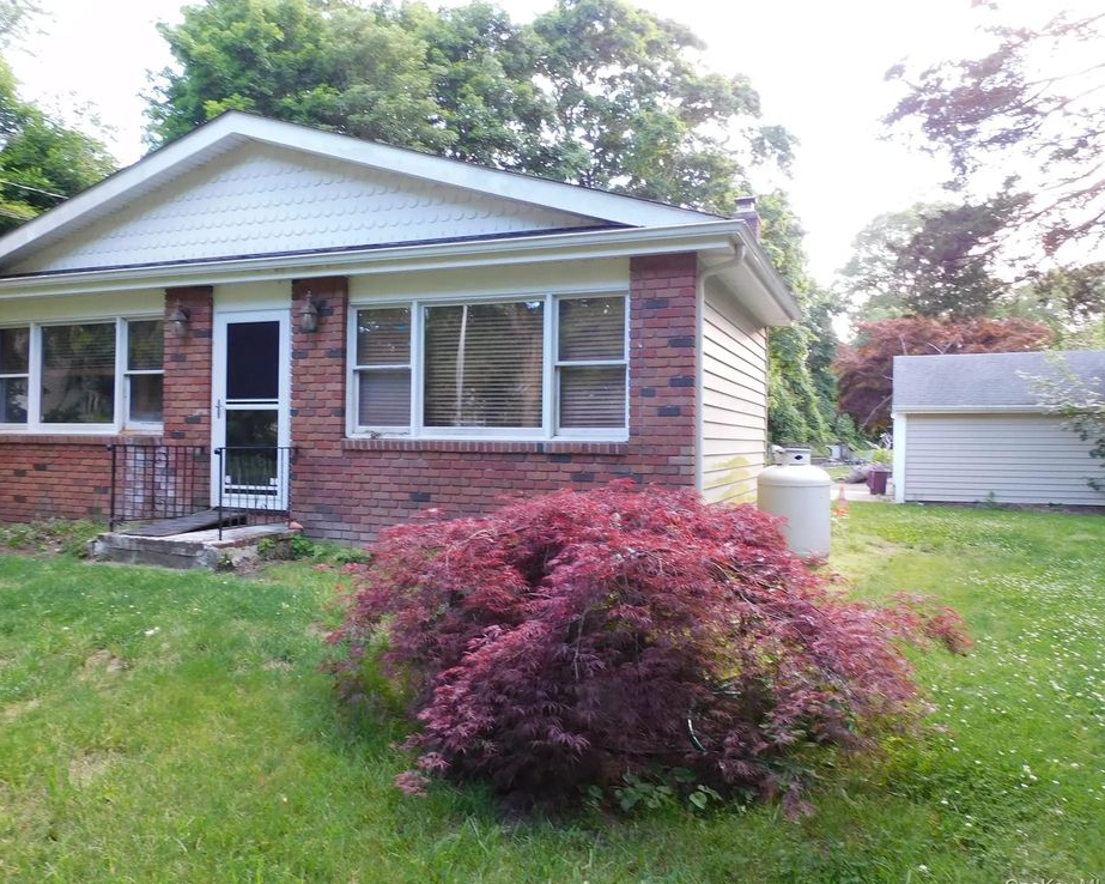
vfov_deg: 54.9
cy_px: 441
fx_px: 850
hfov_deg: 66.0
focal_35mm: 26
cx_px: 514
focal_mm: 4.3
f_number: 3.3
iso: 140
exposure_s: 1/30
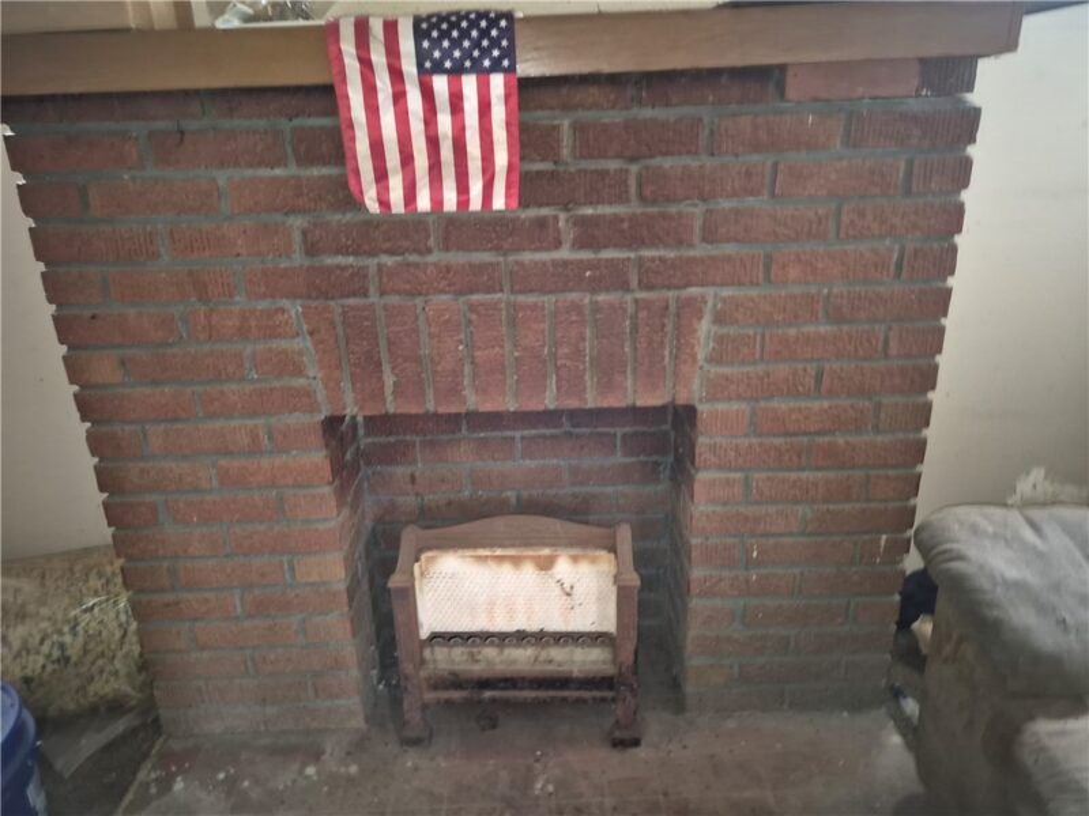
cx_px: 544
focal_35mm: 23
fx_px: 724
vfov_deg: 58.9
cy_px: 408
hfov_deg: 73.9
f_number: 1.8
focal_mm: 5.4
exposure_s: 1/8
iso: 800
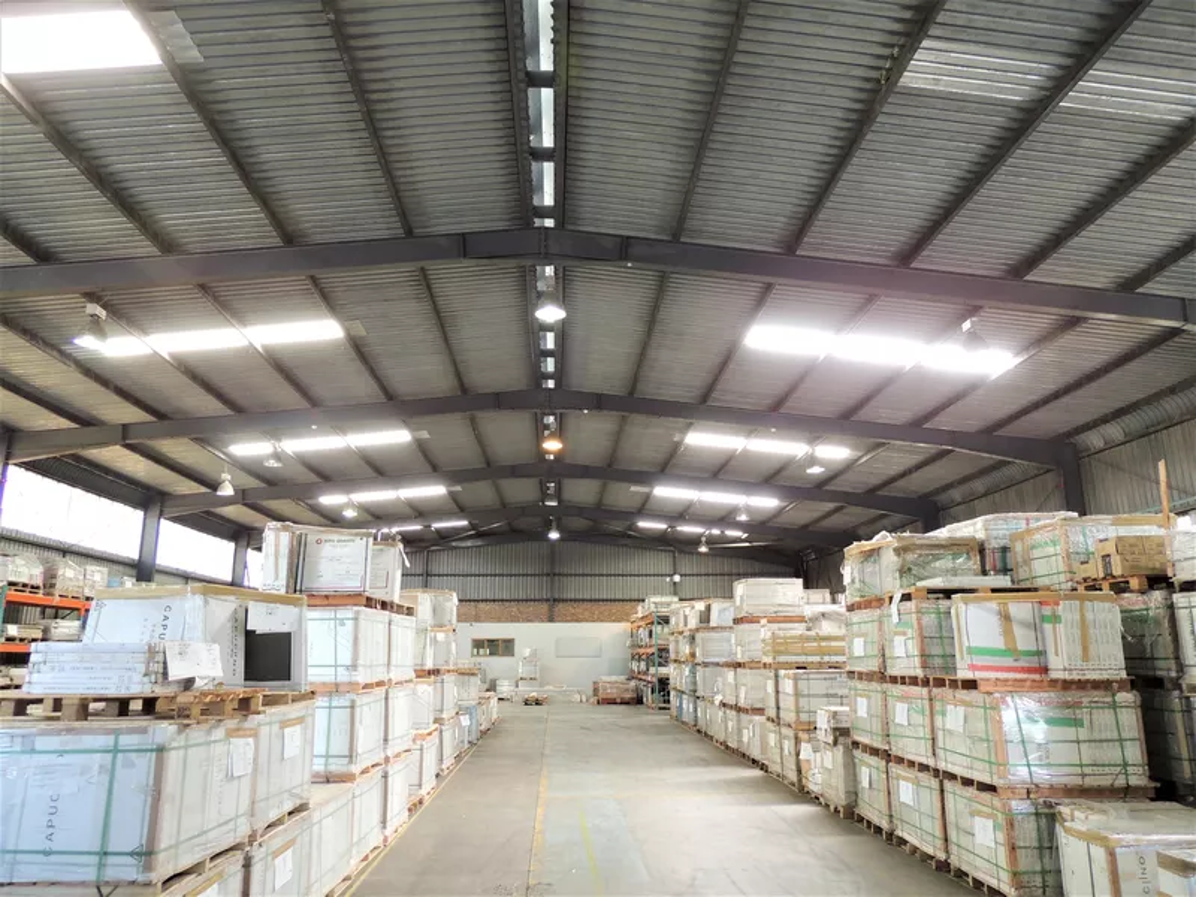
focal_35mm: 24
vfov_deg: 56.8
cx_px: 598
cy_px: 448
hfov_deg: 71.6
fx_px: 829
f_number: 3
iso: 220
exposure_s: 1/30
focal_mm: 4.3
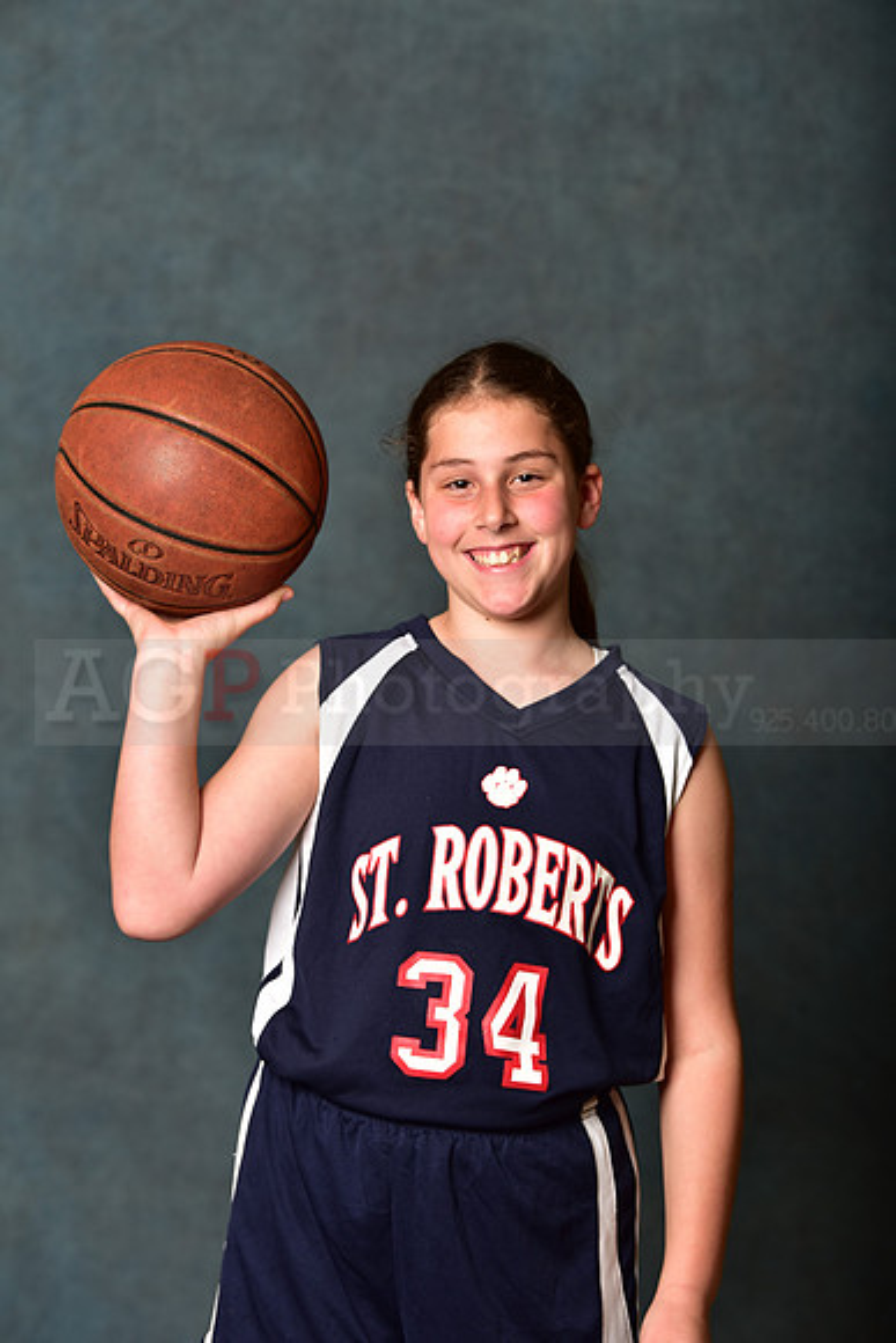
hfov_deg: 11.2
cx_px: 448
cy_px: 672
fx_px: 4552
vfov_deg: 16.8
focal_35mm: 122
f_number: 4.5
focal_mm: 122
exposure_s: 1/250
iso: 250
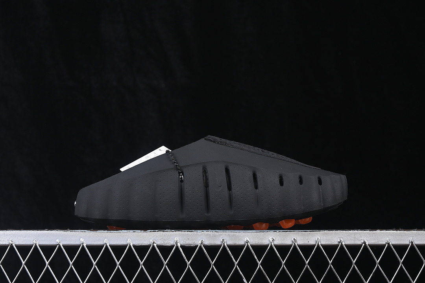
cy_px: 142
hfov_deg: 27.0
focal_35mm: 75
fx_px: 885
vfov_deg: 18.2
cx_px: 212
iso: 160
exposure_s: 1/60
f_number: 6.3
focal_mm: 50
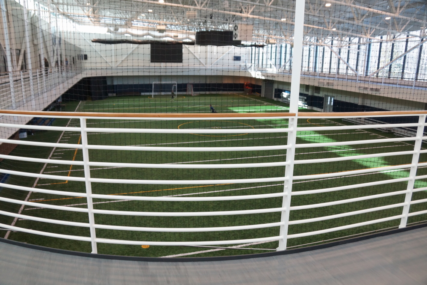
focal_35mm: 27
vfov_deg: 47.9
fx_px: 320
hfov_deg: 67.4
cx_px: 214
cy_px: 142
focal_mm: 18
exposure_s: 1/80
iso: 1000
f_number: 4.5
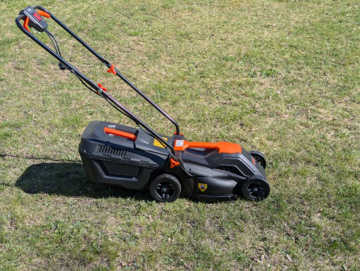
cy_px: 136
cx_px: 180
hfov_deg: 37.5
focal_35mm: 51
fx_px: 531
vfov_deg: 28.6
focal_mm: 5.43
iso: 40
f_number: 1.89
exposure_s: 1/1969
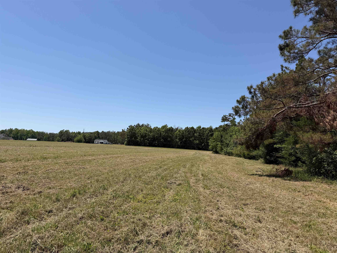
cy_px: 126
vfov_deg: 56.8
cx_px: 168
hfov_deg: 71.6
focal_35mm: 24
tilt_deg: +0.9
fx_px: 234
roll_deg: +2.0
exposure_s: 1/5714
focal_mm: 6.76
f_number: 1.78
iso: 80
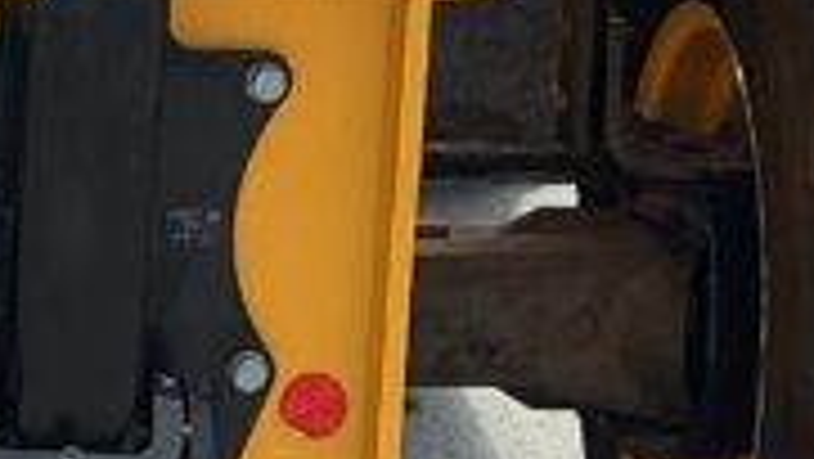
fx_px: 3736
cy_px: -387
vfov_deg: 6.8
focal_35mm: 173
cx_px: 238
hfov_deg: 12.4
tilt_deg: -7.8
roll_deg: -5.6
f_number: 1.8
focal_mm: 3
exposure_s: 1/962
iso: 25
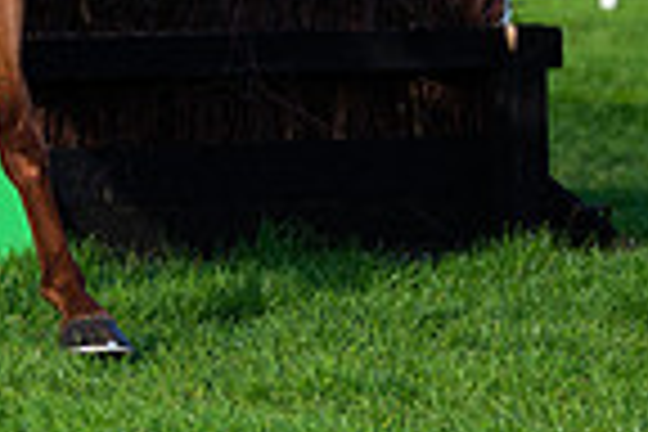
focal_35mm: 604
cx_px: -446
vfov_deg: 2.3
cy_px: -360
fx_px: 10871
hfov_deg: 3.4
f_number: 4
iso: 400
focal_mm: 150
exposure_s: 1/3200
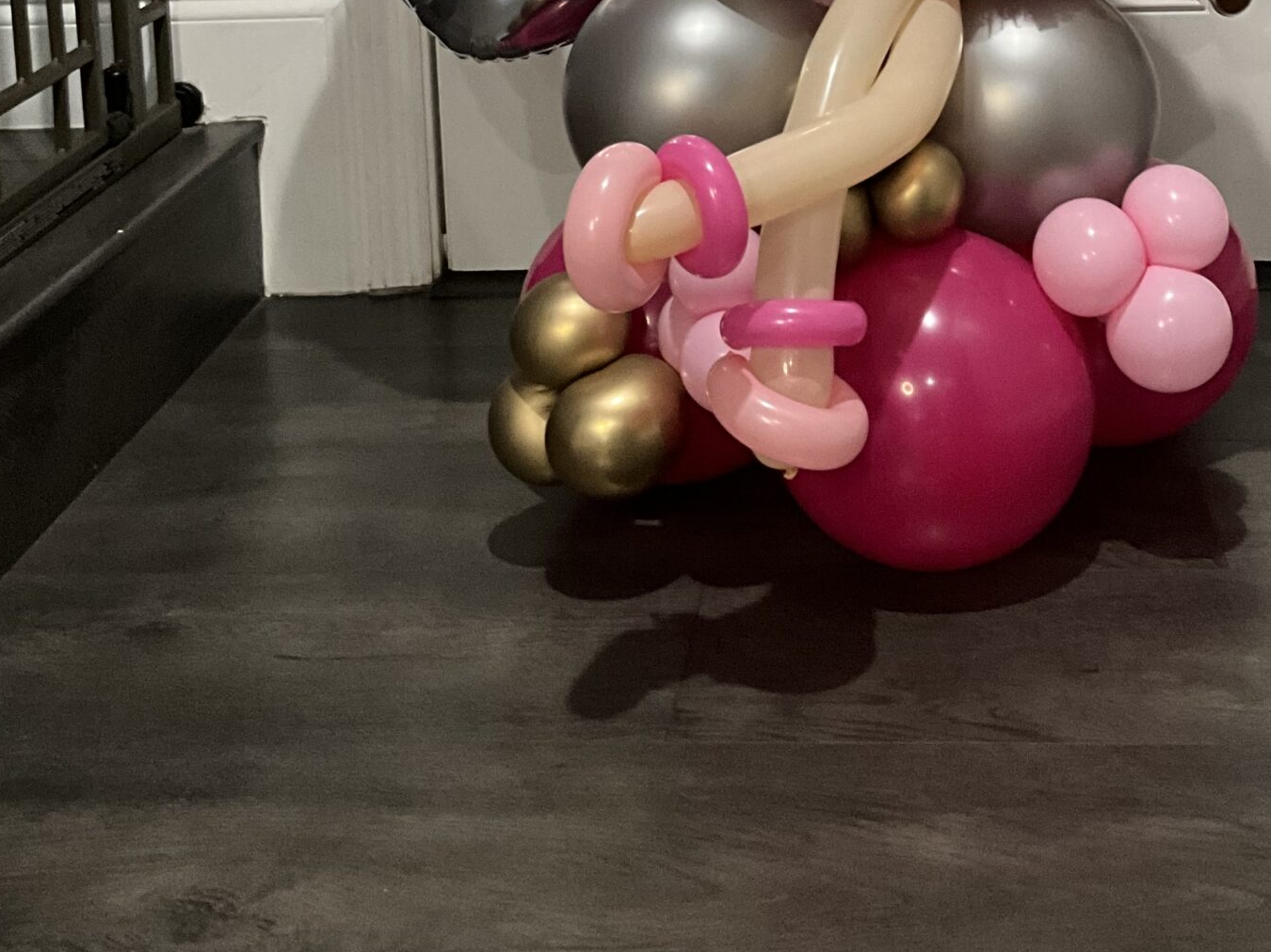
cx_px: 837
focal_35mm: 55
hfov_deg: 34.6
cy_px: -159
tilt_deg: -6.9
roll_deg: +2.0
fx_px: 2019
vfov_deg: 24.3
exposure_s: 1/40
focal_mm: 3
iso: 250
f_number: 1.8
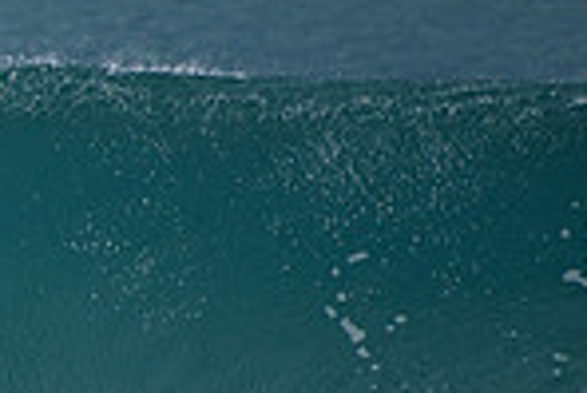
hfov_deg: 1.0
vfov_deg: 0.7
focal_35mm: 1987
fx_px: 32430
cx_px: -448
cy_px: 300
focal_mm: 500
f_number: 5.6
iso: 180
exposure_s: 1/2000
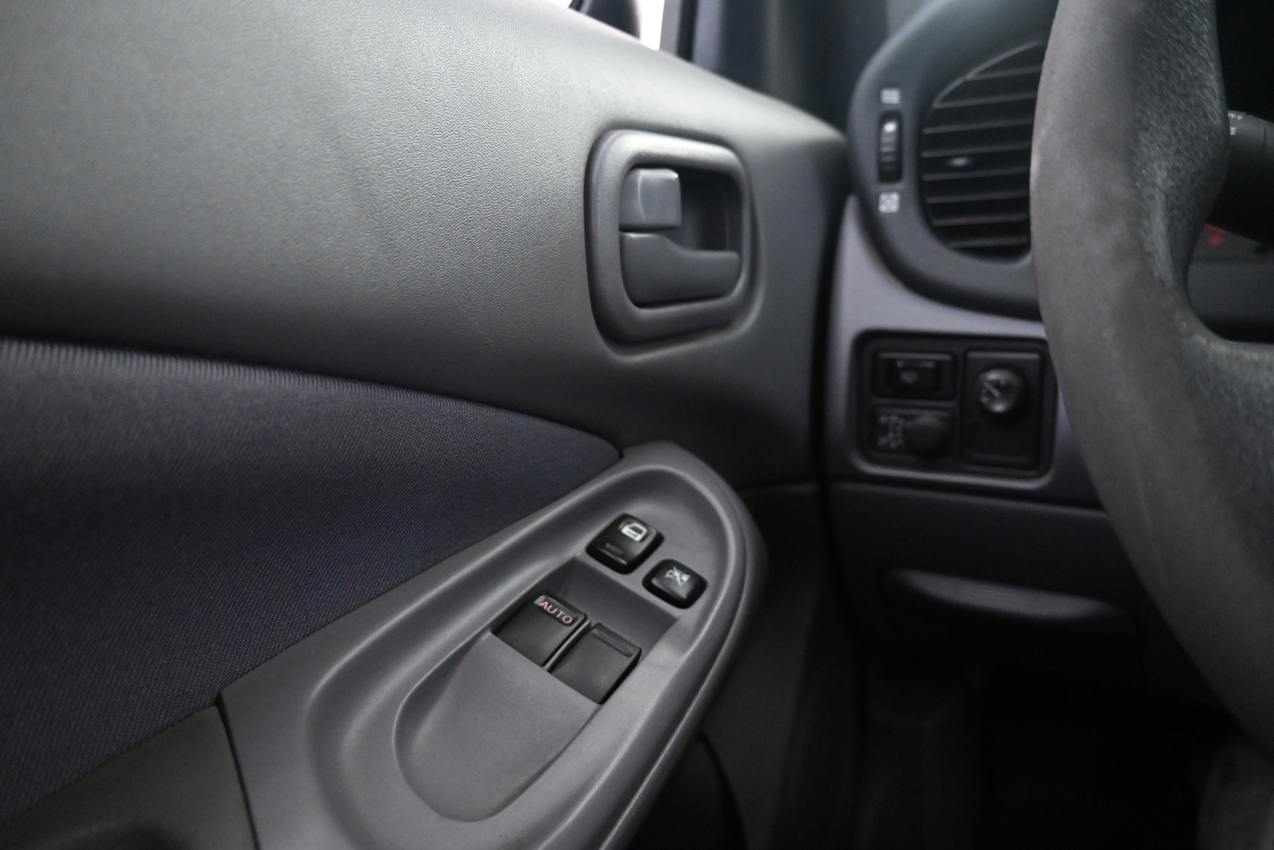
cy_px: 425
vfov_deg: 53.1
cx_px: 637
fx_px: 849
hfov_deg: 73.7
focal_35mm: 24
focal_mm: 16
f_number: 3.5
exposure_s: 1/40
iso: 4000
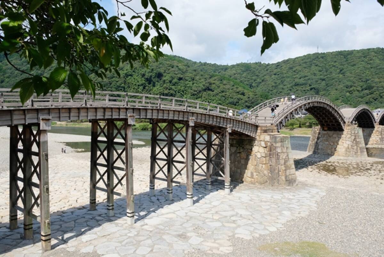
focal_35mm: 27
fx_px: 288
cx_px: 192
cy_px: 128
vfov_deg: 48.0
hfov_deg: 67.4
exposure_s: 1/480
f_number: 8
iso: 400
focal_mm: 18
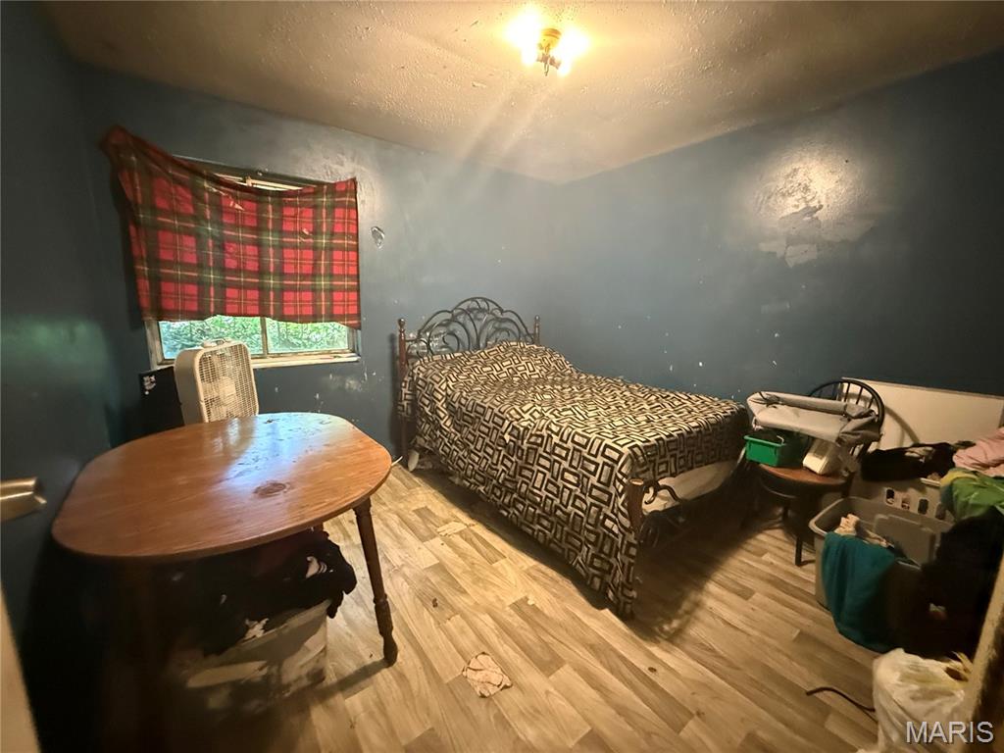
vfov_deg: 85.7
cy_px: 376
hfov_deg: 102.1
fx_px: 406
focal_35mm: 14
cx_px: 502
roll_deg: -1.0
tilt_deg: -14.4
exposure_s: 1/40
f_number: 2.2
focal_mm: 2.22
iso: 1250
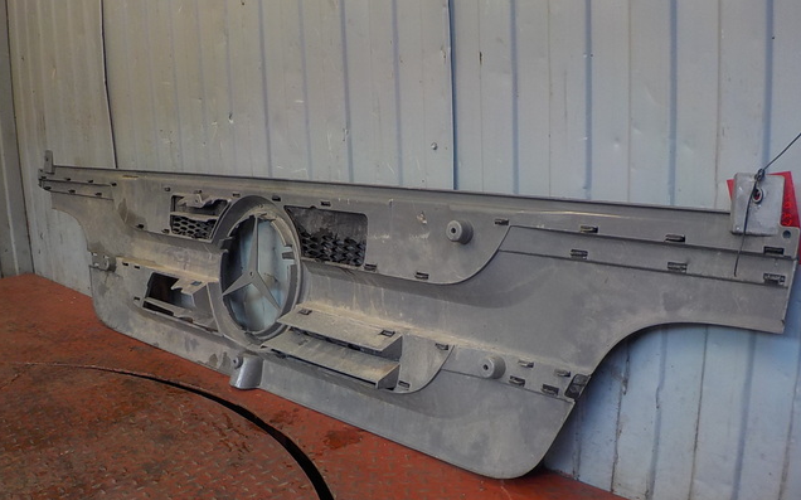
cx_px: 399
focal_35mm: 32
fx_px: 698
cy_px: 301
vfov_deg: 39.2
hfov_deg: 59.7
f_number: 3.3
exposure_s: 1/40
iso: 125
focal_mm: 4.1
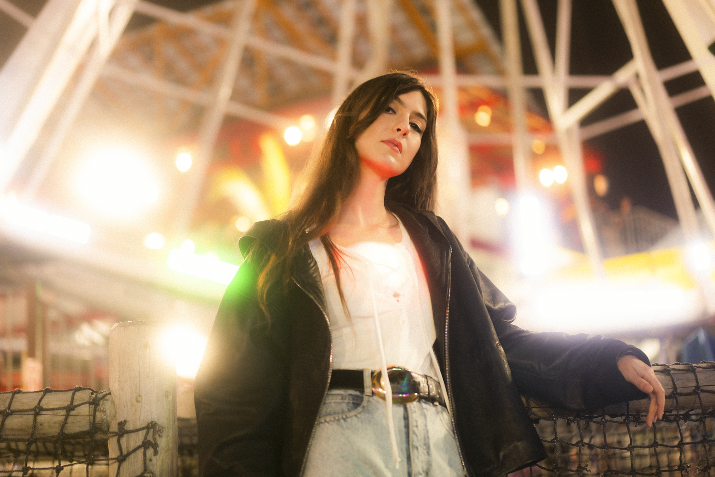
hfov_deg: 36.2
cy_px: 238
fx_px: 1092
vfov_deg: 24.6
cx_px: 358
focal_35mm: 55
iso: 1000
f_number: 1.8
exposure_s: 1/50
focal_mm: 55
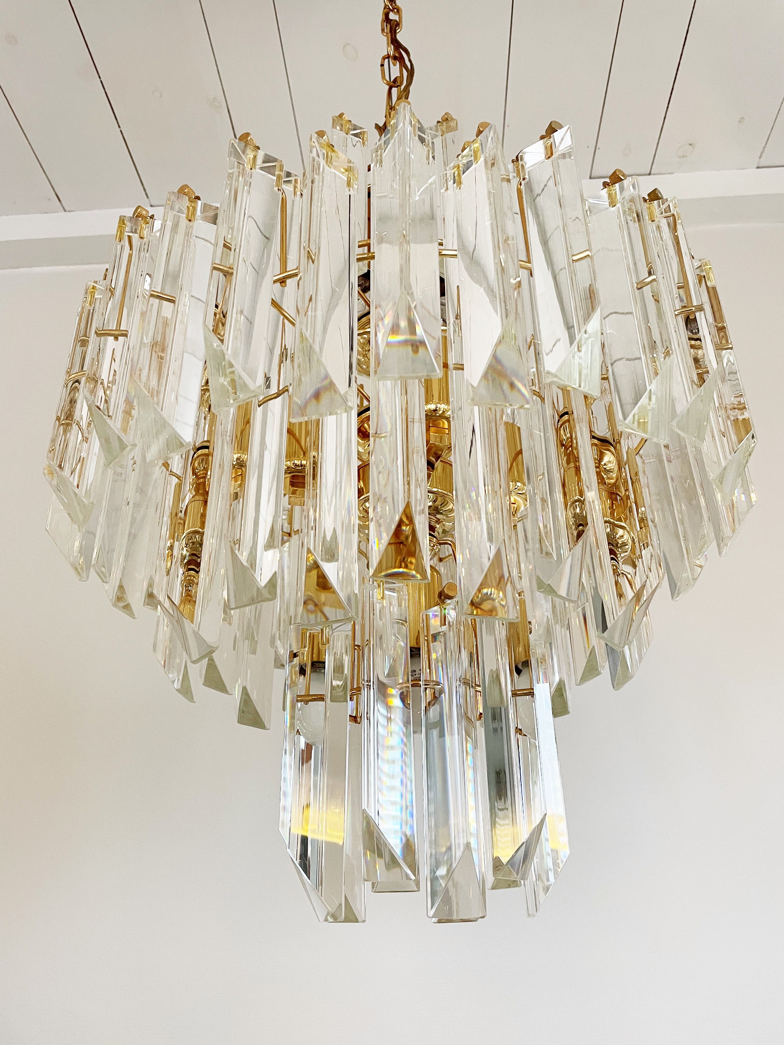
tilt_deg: +28.3
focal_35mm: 26
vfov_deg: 67.3
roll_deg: +1.6
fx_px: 785
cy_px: 522
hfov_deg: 53.1
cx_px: 392
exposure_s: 1/60
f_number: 1.6
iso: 160
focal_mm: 4.2
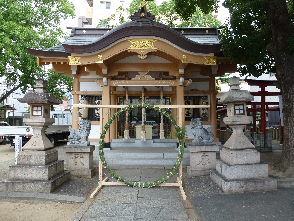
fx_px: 204
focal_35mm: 24
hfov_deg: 71.6
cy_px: 110
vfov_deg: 56.8
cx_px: 147
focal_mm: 4.3
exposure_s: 1/125
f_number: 3.5
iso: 100
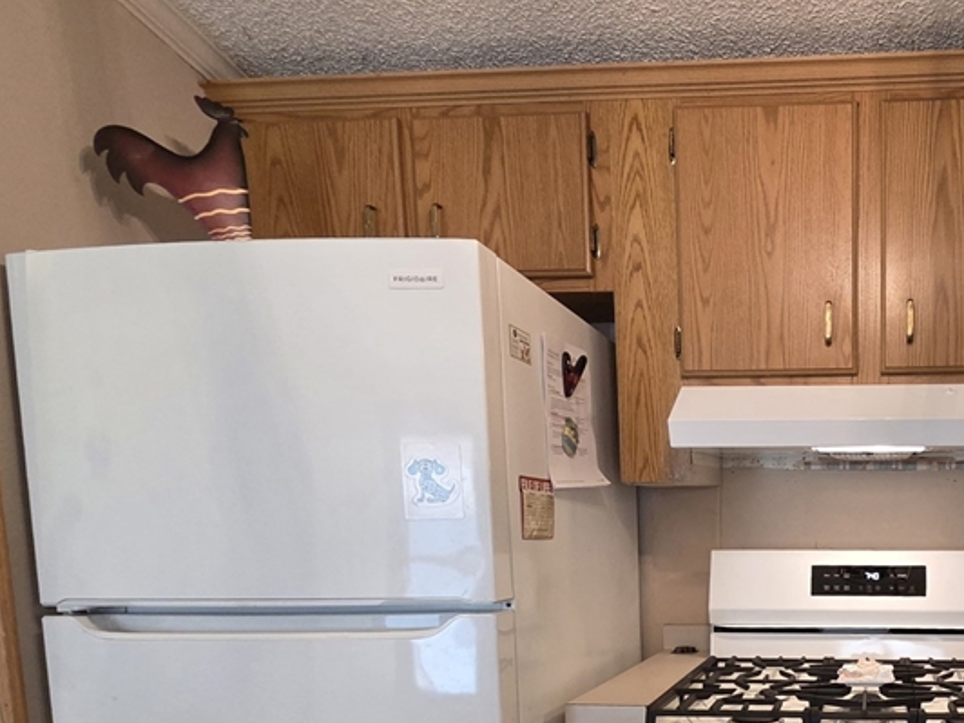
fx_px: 696
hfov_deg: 60.5
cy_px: 605
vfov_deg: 50.6
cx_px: 839
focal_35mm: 25
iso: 500
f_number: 2.2
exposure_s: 1/60.2
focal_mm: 2.2
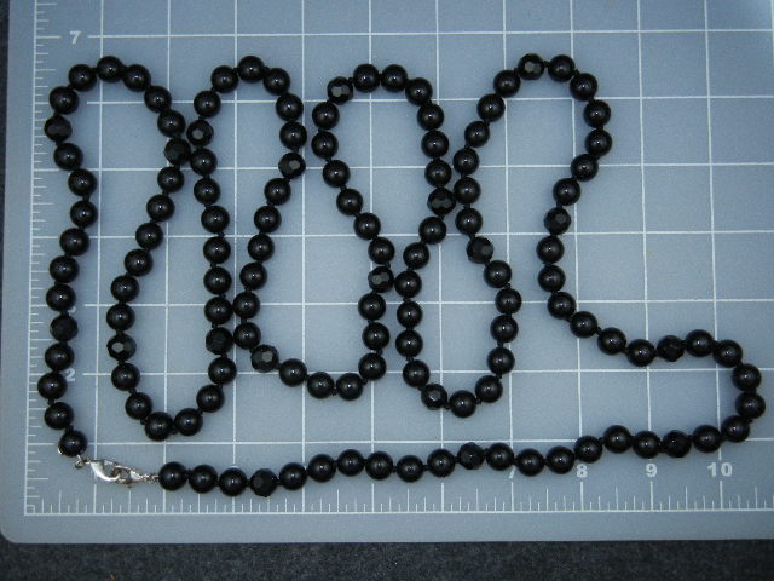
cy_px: 290
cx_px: 387
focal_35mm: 34
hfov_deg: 54.0
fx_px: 760
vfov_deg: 41.8
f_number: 3.6
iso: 291
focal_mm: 6.2
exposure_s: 1/30
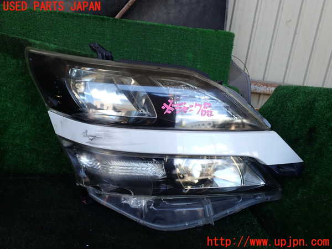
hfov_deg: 60.0
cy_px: 124
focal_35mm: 30
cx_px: 166
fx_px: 288
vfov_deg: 46.8
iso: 100
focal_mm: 5.4
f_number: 3.2
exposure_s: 1/60
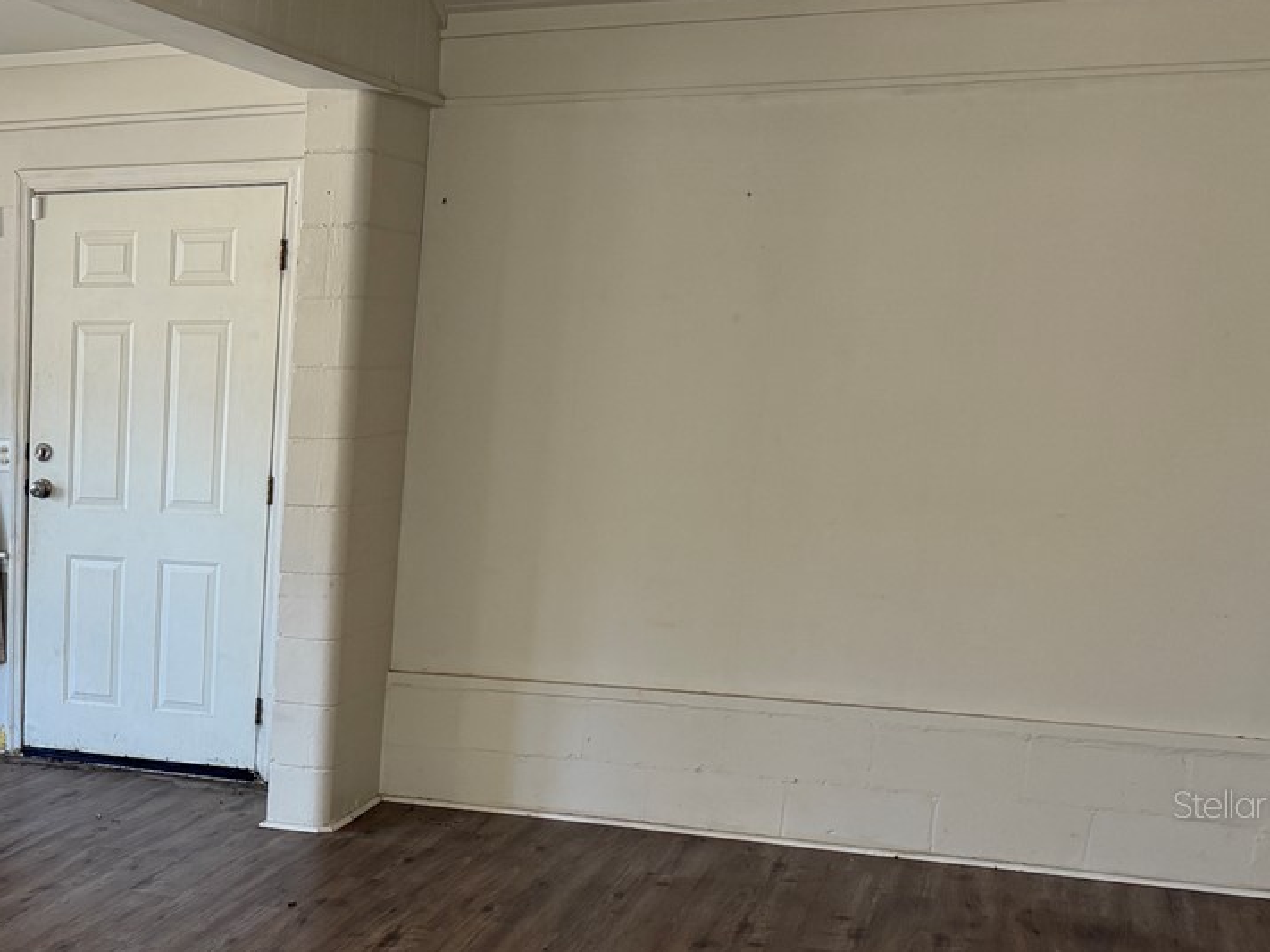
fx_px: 1981
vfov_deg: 26.4
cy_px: 804
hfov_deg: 31.9
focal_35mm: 54
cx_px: -88
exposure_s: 1/140
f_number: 1.78
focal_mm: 6.76
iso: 200
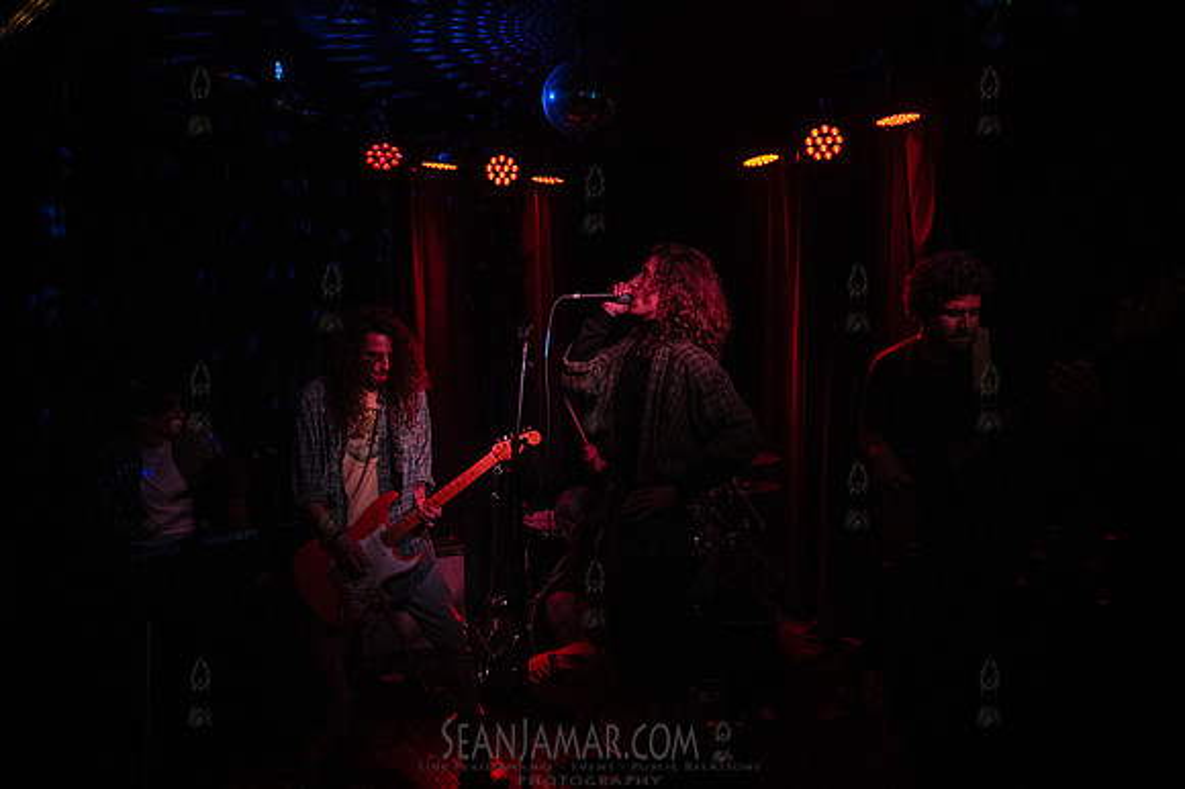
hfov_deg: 73.8
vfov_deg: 53.1
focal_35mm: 24
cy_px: 394
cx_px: 592
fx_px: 790
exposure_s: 1/500
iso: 10000
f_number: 3.5
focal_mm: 24
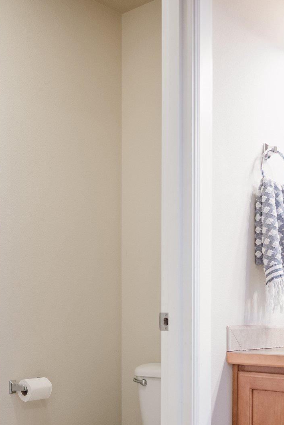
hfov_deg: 24.2
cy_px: 332
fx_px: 661
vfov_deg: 34.7
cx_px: 106
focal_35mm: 56
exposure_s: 1/160
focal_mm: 35
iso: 2000
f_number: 2.2
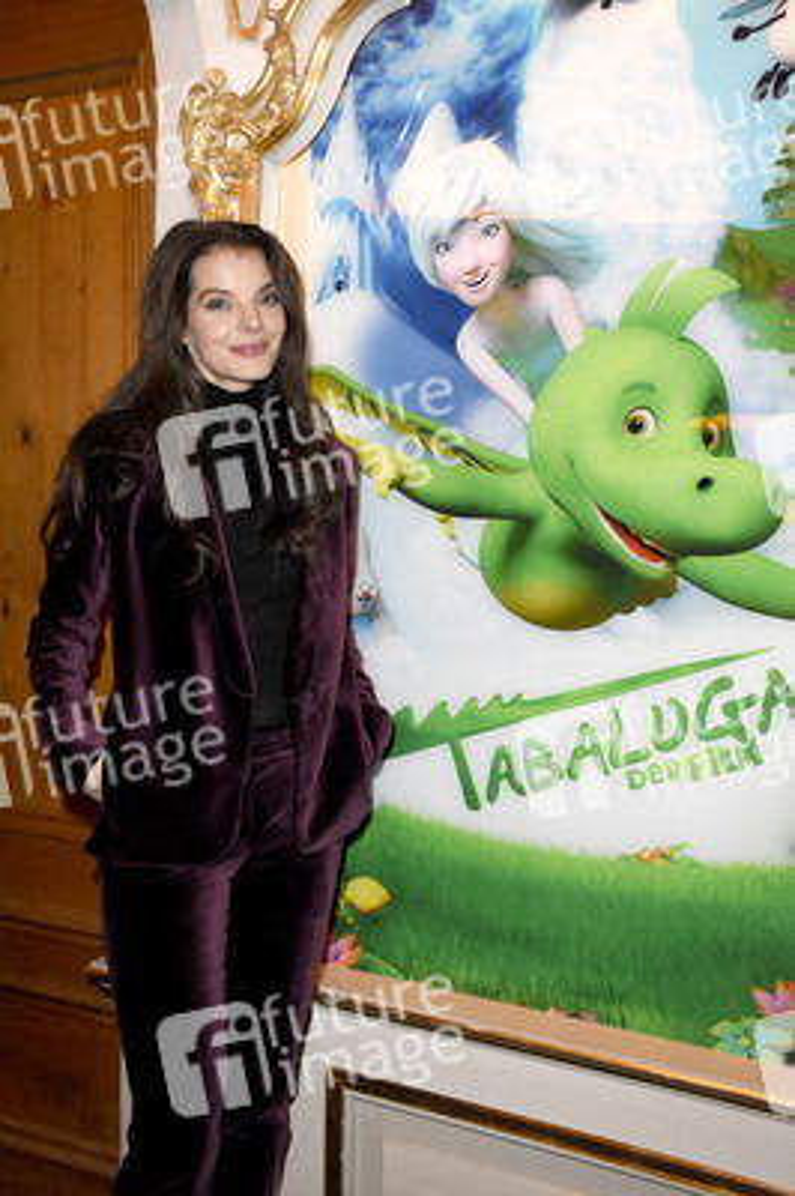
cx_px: 398
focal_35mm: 39
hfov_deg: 34.2
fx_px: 1294
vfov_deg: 49.6
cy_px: 598
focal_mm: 26
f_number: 5.6
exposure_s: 1/125
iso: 1600
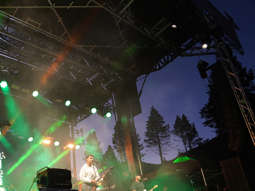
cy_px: 119
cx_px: 73
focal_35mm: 33
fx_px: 243
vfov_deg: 42.6
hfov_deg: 53.5
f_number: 4
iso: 1600
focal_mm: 24
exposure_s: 1/160
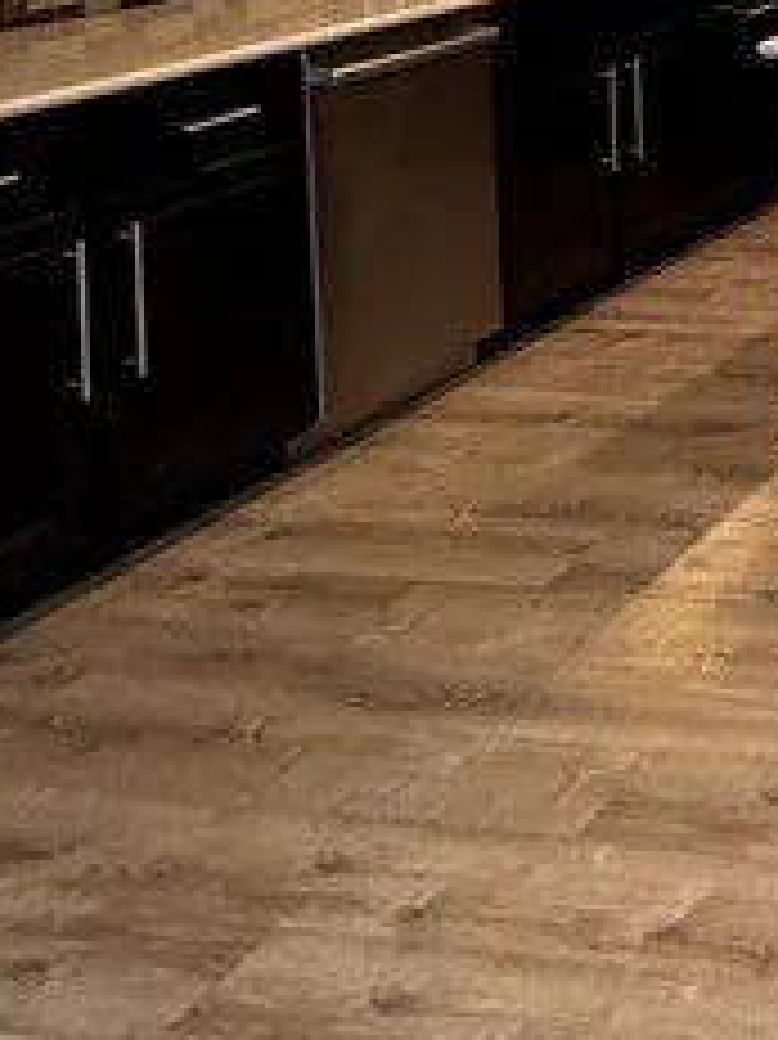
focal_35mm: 62
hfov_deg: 19.2
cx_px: 1309
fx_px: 1860
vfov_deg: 27.7
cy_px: -185
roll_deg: +0.9
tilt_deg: -3.2
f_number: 2.2
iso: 250
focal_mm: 2.22
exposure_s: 1/60
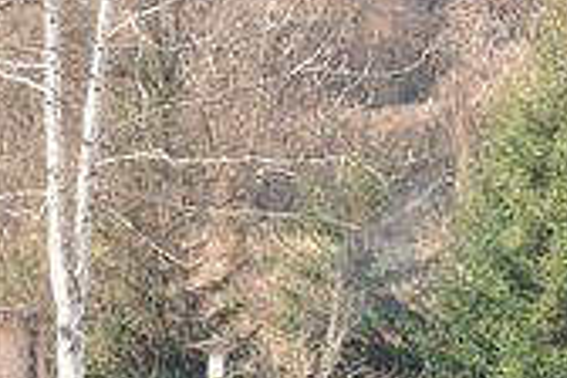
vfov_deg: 10.3
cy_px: 437
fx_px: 2064
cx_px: -132
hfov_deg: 15.0
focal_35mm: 131
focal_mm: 21
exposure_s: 1/200
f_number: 4
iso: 200
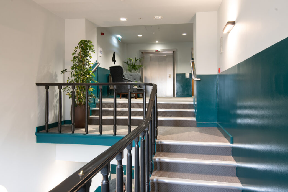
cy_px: 96
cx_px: 144
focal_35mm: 26
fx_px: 208
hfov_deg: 69.4
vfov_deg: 49.5
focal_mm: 26
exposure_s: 1/2.5
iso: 200
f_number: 8
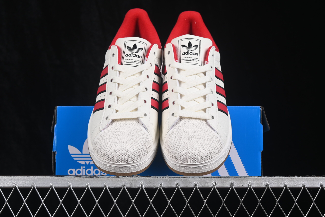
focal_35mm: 75
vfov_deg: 18.2
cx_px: 162
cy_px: 108
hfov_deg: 27.0
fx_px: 677
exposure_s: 1/80
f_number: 8
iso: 160
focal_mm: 50
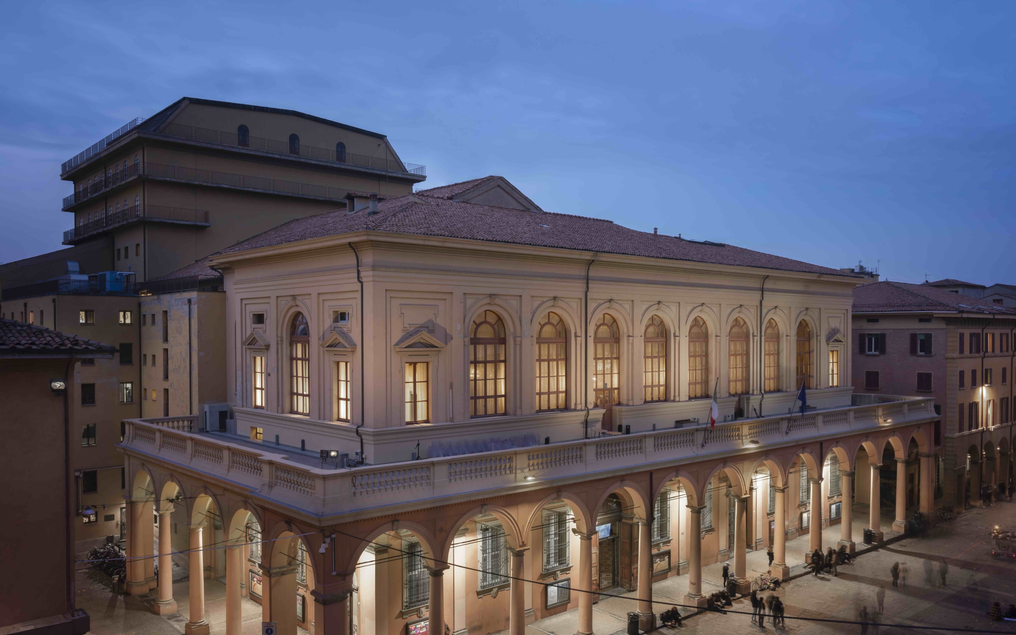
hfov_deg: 68.4
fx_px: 748
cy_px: 382
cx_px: 514
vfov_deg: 45.8
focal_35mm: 27
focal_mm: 32
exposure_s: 10
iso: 200
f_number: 22
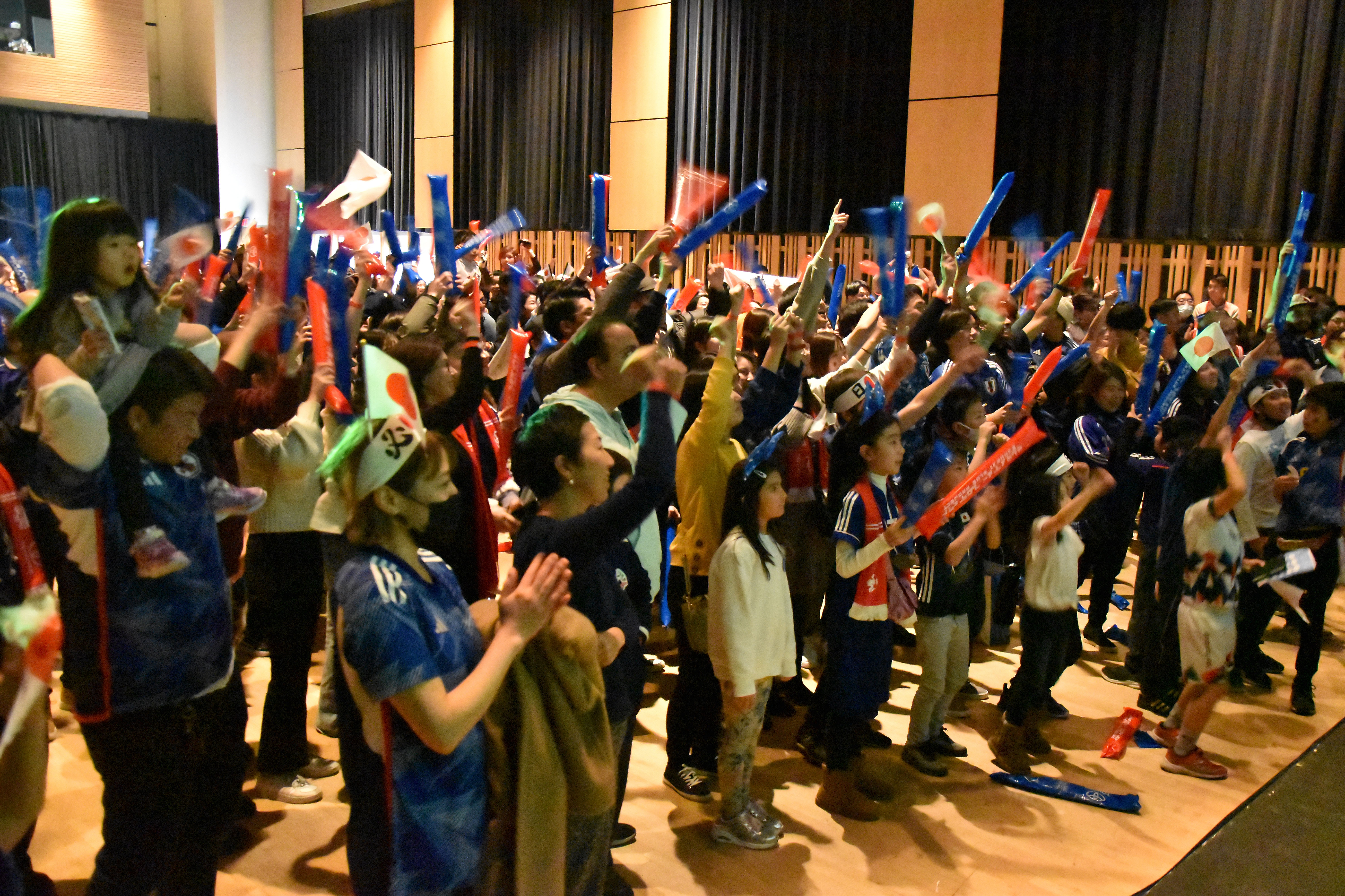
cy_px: 448
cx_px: 672
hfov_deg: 59.5
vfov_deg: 41.7
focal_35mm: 32
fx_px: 1177
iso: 20000
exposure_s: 1/45
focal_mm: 21
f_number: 3.8
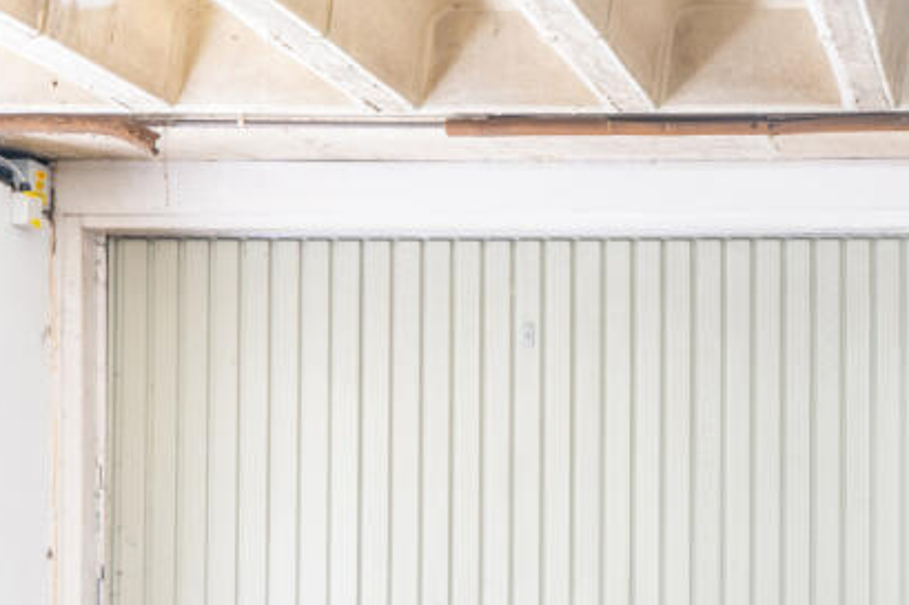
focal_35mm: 80
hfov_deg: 23.5
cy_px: 573
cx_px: 1051
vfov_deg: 16.8
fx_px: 2019
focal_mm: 32
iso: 200
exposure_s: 1.6
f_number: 11
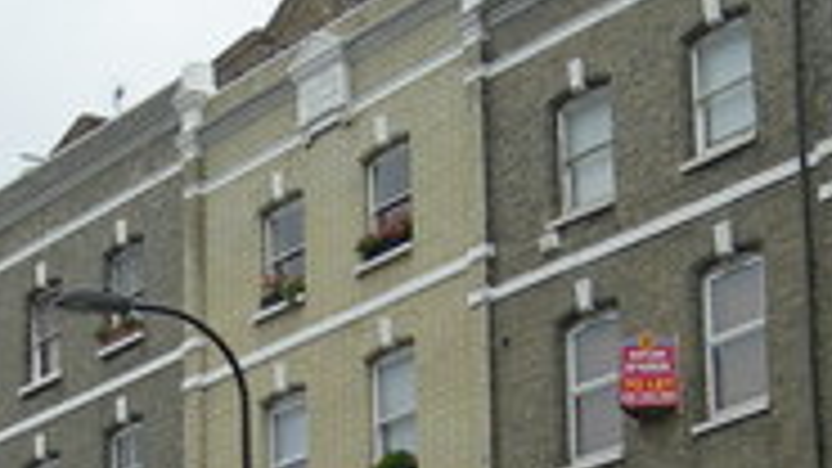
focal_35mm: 143
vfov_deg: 8.4
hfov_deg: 15.0
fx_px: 3154
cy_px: 598
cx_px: 207
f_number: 2.8
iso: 50
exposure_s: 1/324
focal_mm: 7.8
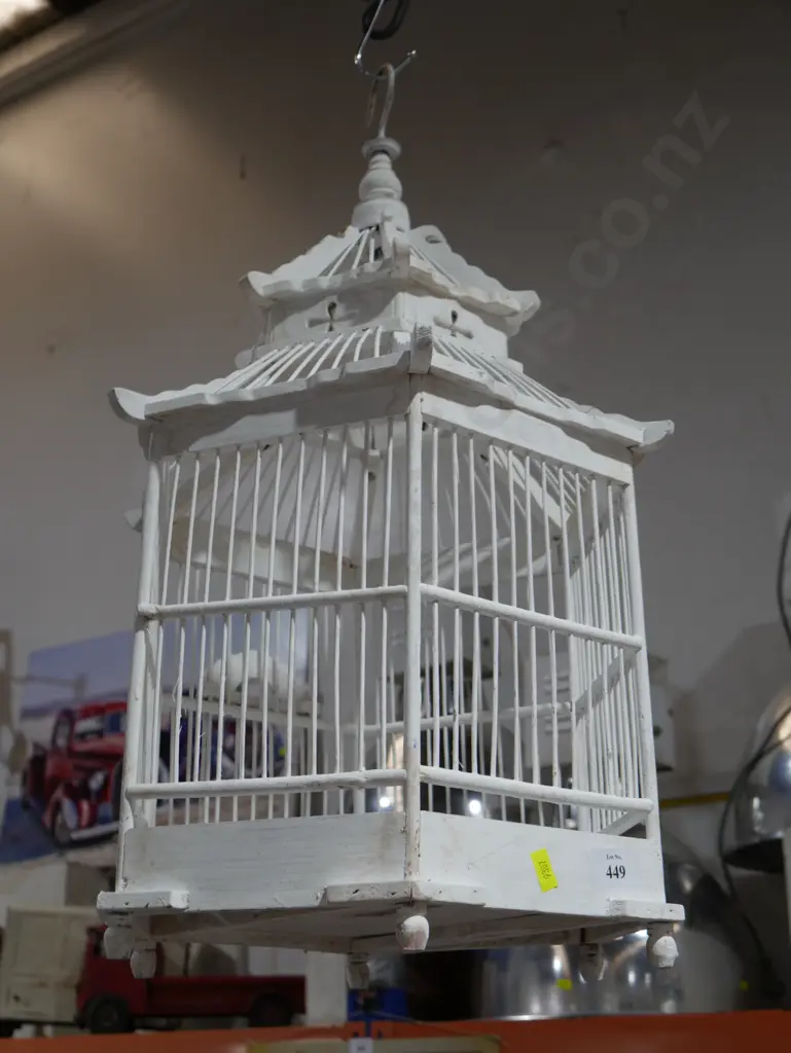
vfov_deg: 41.2
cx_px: 396
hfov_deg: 31.5
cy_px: 526
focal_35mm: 46
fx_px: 1400
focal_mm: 23
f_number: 5.1
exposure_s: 1/60
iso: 320
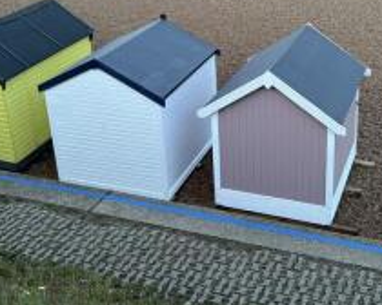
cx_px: 239
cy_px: 86
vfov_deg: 29.3
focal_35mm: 51
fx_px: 577
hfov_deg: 36.4
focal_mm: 5.96
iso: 320
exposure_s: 1/60
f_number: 1.6
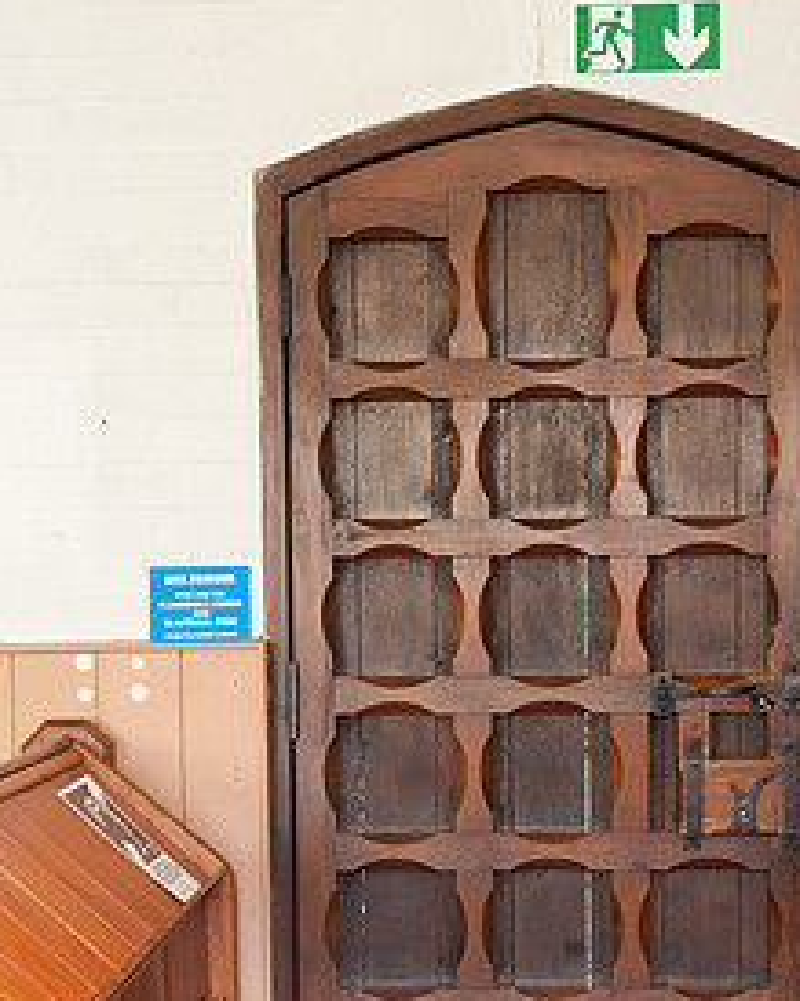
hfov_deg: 20.7
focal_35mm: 74
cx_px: 480
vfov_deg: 25.6
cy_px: 672
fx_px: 2191
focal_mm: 48
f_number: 8
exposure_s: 1/8
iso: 1000
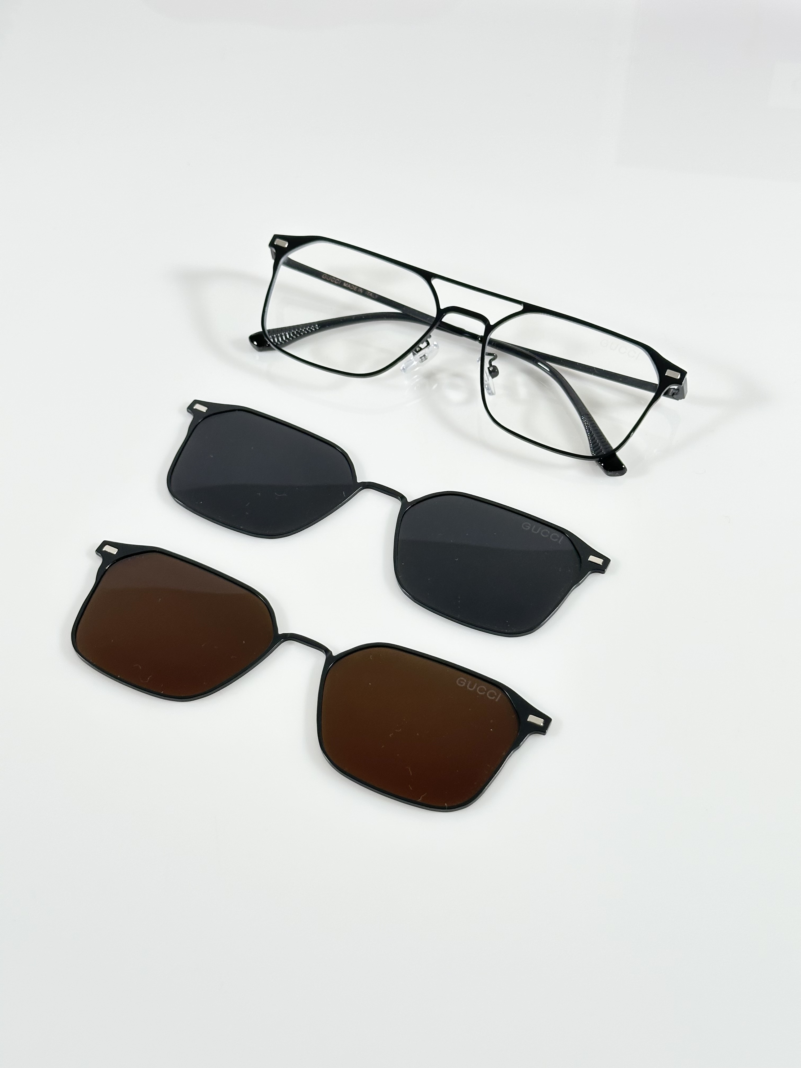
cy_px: 534
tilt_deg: -52.1
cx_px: 400
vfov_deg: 39.7
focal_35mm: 48
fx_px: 1481
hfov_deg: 30.3
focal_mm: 6.86
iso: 100
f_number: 1.78
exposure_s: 1/100
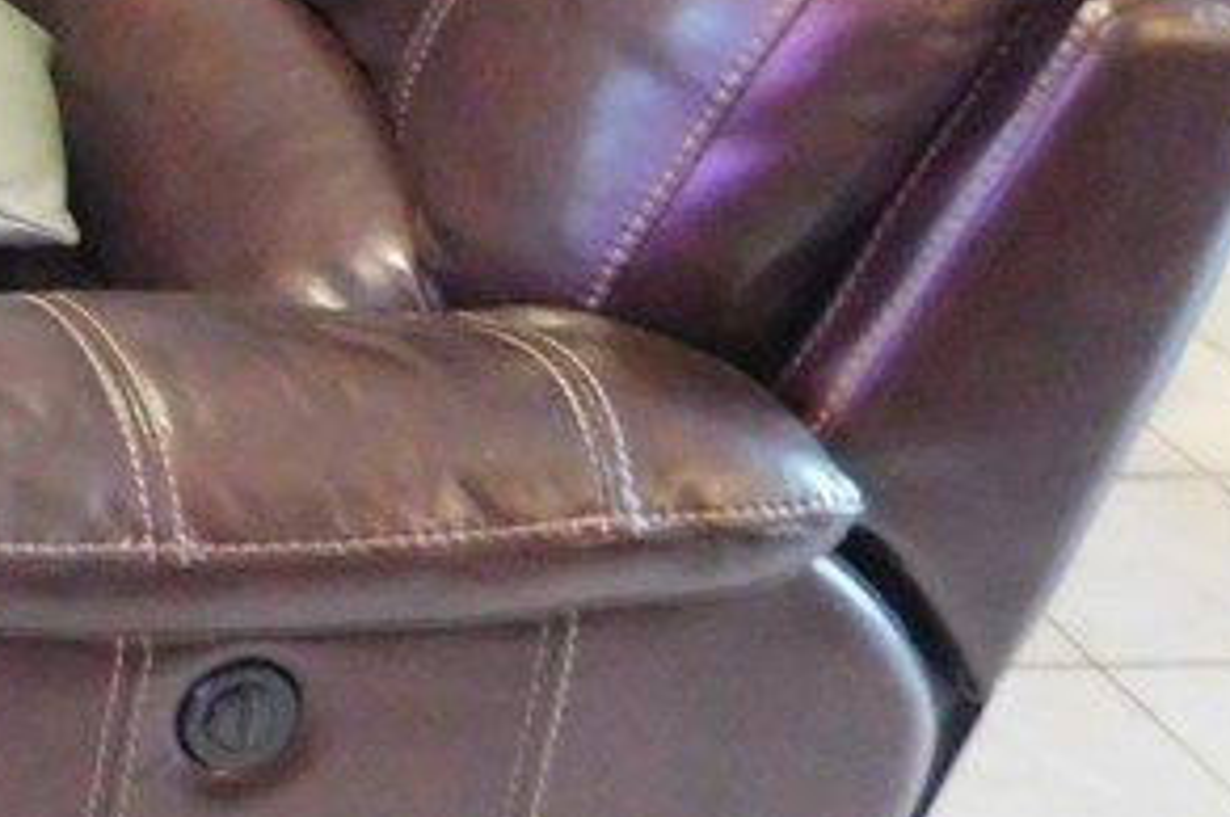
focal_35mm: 84
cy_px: -198
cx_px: -598
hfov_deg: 20.7
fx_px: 2867
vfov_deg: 15.5
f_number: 3
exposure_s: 1/5
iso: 800
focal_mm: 4
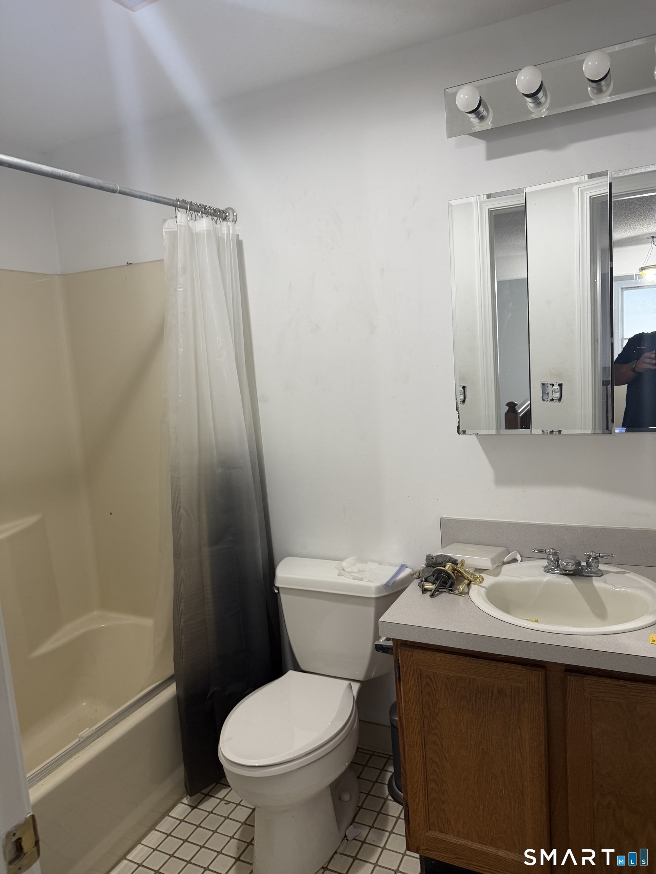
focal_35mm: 24
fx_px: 606
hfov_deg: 56.8
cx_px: 328
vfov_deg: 71.6
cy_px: 437
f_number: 1.78
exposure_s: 1/60
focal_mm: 6.76
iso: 125
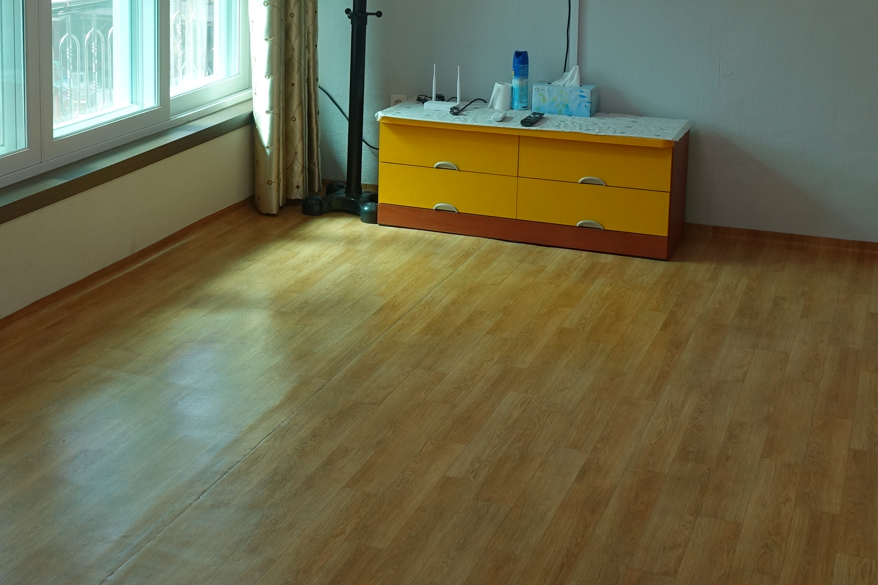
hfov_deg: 34.8
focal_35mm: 56
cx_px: 215
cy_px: 68
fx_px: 1366
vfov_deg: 23.6
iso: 125
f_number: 3.5
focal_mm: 8.8
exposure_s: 1/80
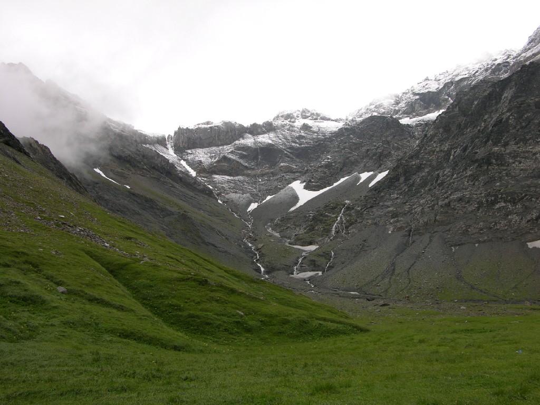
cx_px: 270
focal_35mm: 35
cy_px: 202
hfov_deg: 52.6
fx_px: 546
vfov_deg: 40.7
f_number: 4
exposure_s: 1/81.5
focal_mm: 8.9
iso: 50
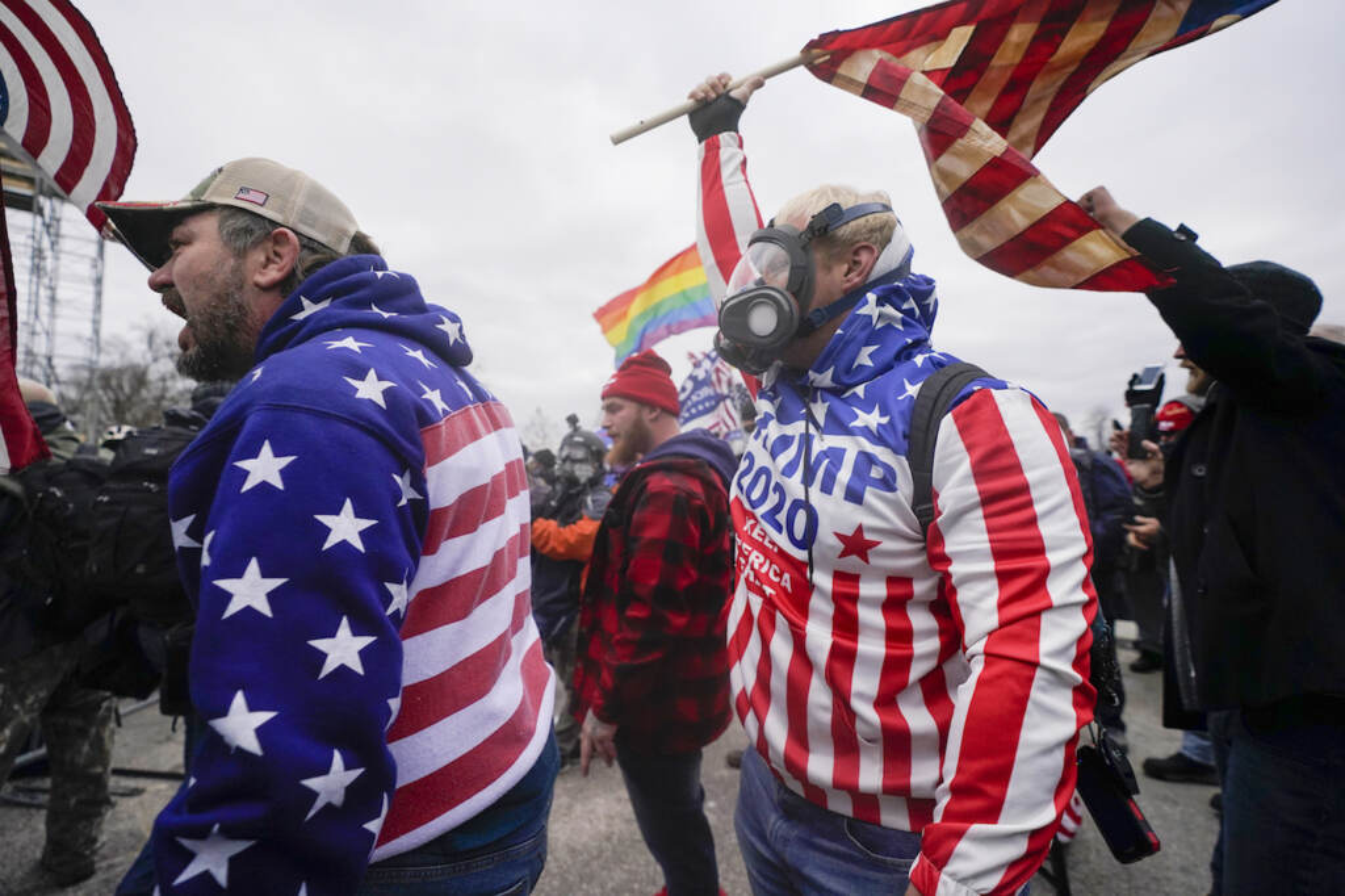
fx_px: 598
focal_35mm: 16
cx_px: 672
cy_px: 448
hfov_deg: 96.8
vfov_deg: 73.7
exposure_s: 1/16000
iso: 1600
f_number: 2.8
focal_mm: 16
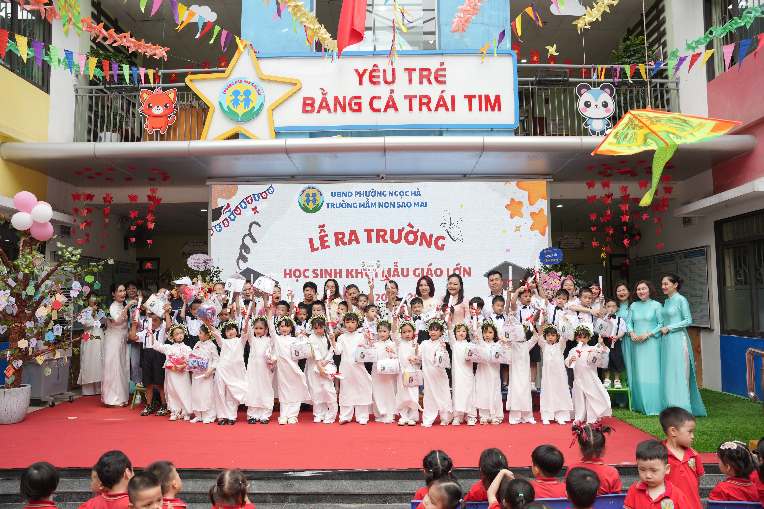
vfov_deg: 44.7
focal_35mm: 29
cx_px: 382
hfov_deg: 63.3
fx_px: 620
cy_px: 254
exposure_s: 1/200
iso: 160
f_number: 4
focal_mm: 29.2
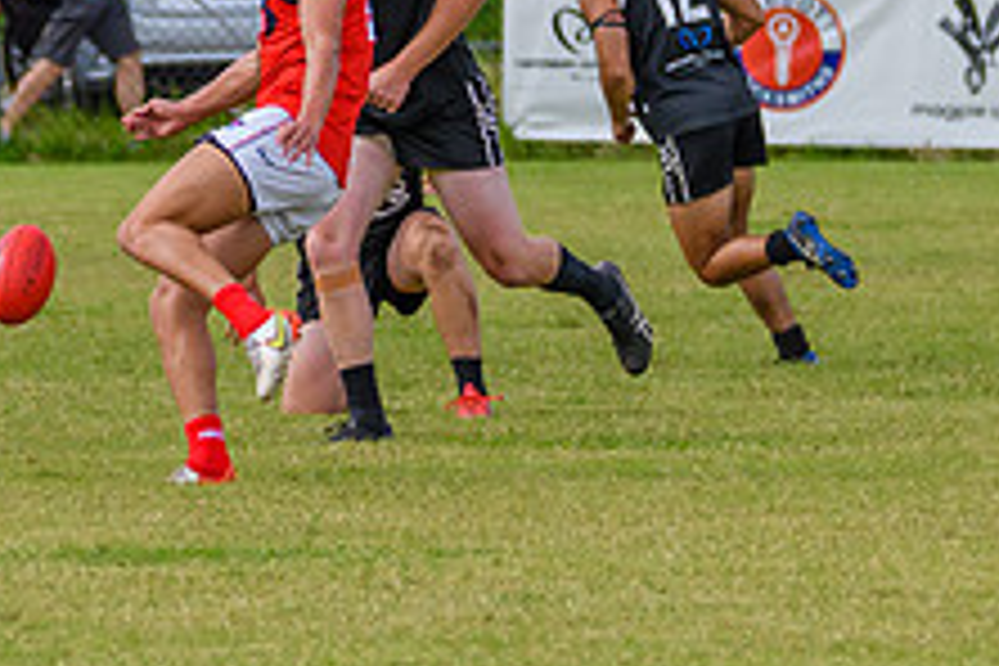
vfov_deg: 1.3
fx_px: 30523
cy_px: 143
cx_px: 358
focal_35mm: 1100
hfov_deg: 1.9
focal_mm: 250
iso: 800
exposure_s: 1/2000
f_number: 5.6
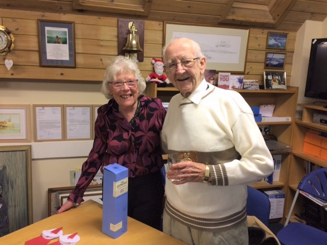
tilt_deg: -9.3
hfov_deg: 61.7
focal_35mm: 29
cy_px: 122
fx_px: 274
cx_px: 164
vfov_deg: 48.2
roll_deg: -0.9
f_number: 2.2
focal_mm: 4.15
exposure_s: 1/33
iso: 160
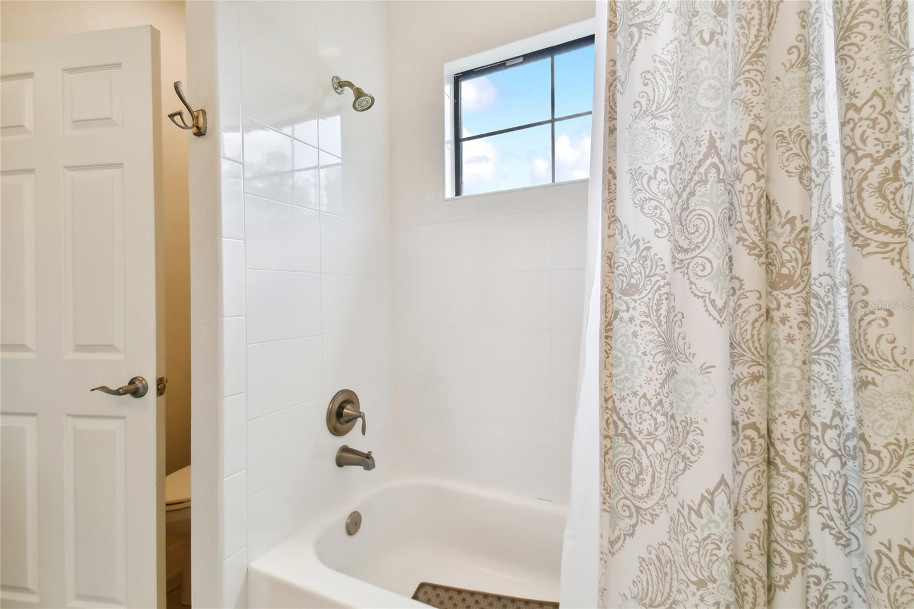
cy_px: 304
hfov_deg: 100.4
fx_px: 381
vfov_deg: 77.3
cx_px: 457
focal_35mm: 15
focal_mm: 10
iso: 100
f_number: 7.1
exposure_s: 1/25
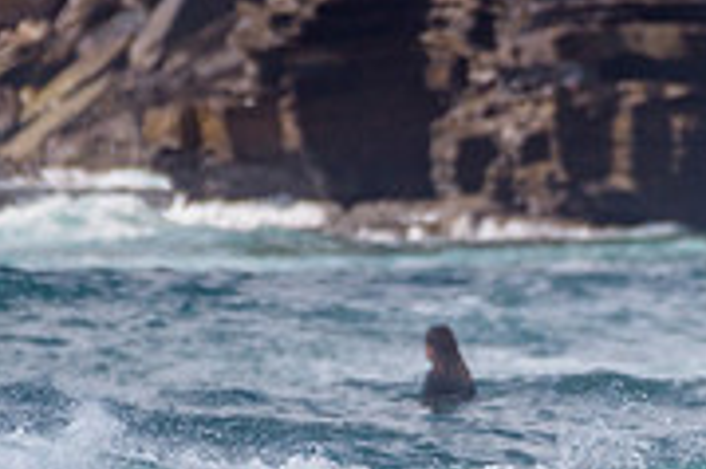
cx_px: 743
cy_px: 545
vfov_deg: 0.7
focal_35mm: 1986
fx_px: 38911
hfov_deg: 1.0
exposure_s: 1/2000
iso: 125
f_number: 5.6
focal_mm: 500
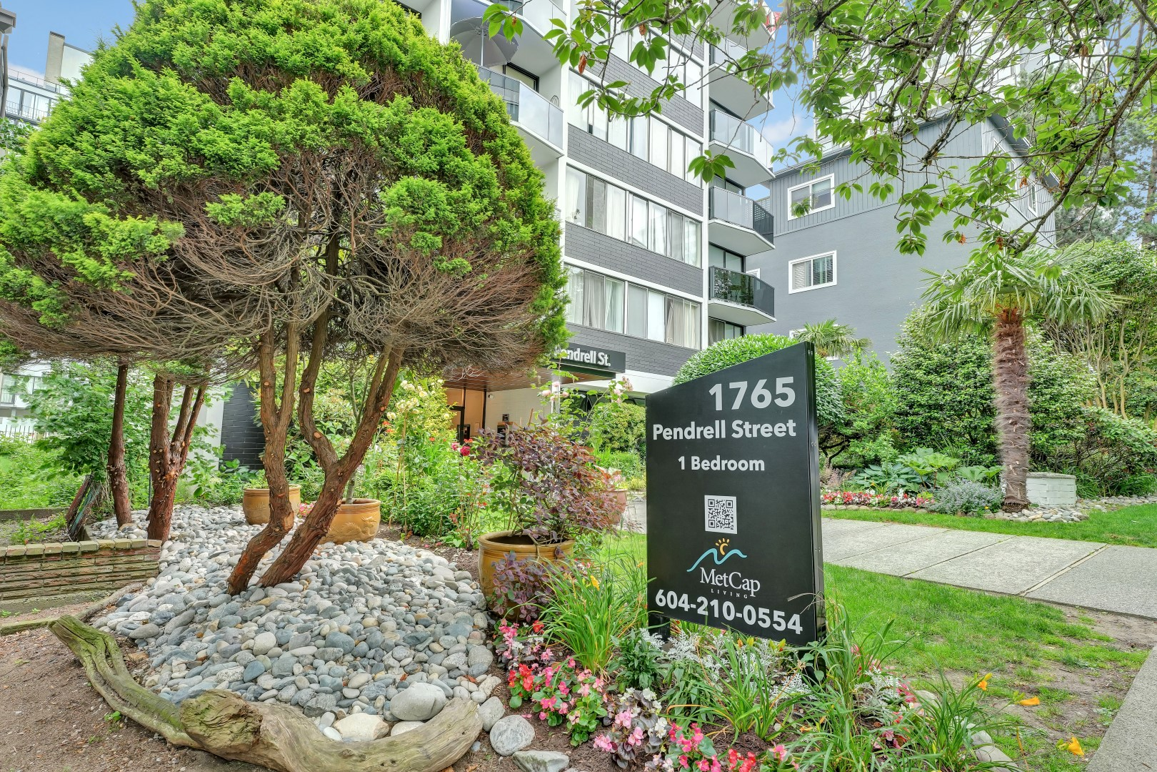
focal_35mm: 19
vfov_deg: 64.0
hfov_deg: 86.3
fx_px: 617
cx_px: 578
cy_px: 386
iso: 400
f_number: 8
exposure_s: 1/50
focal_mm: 19.2
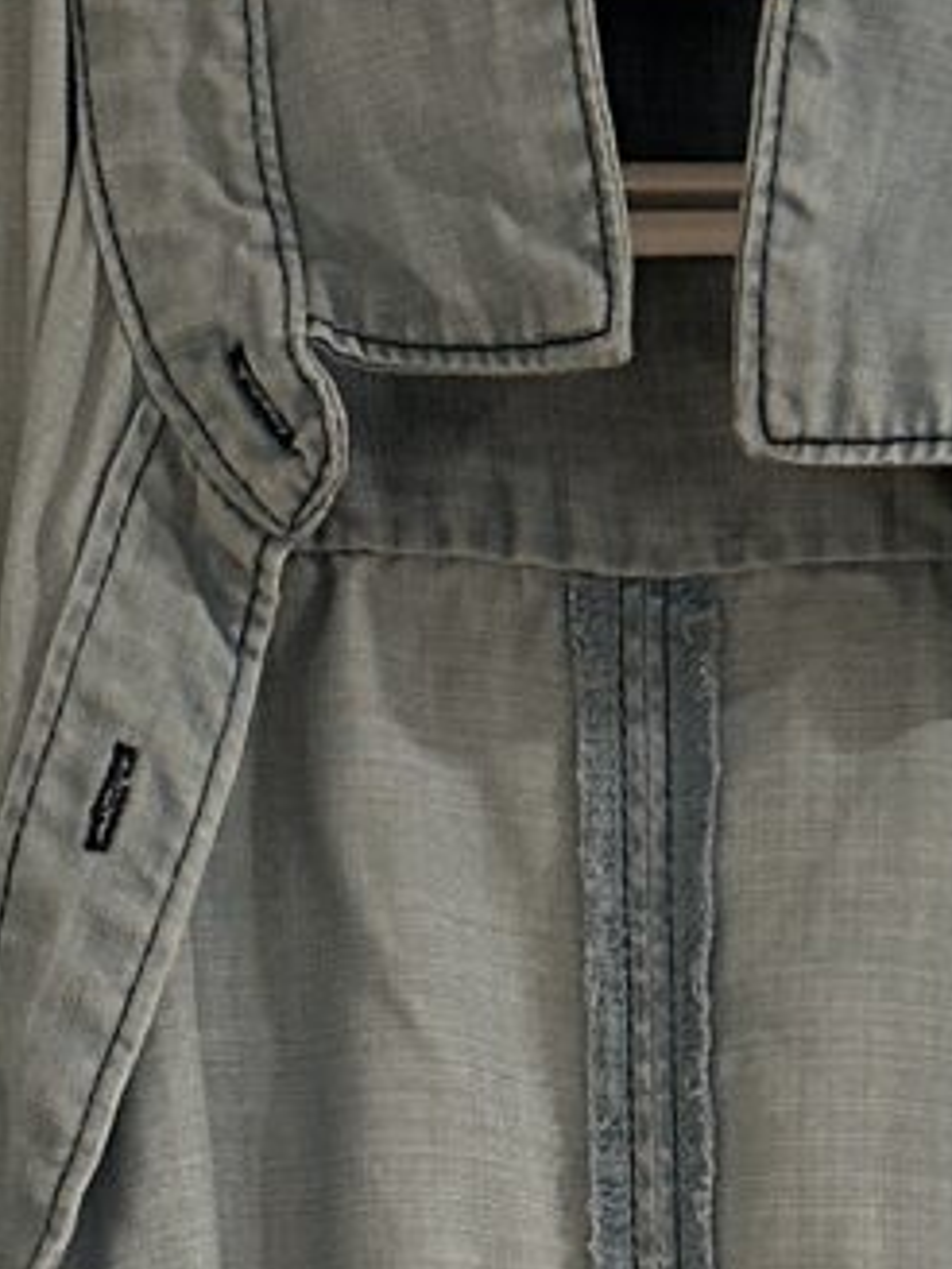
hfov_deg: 9.9
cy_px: 2364
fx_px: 5500
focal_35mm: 150
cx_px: 801
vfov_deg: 12.0
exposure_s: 1/60
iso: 200
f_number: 1.78
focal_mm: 6.86
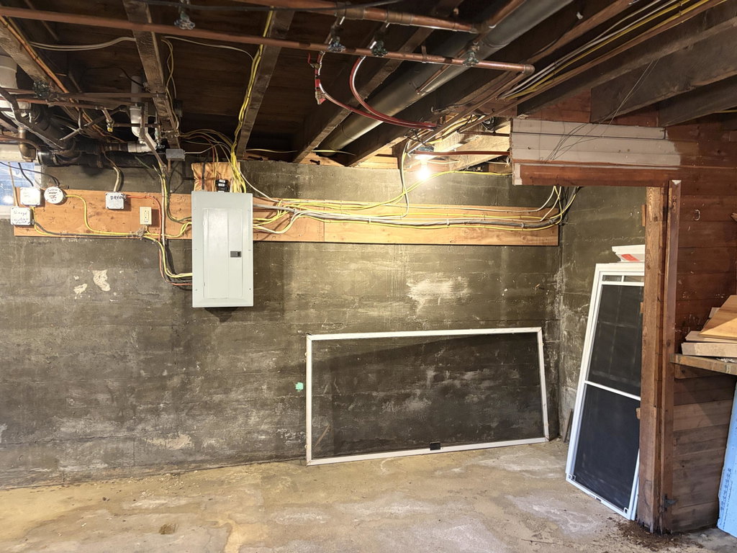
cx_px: 368
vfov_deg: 53.1
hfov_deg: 67.3
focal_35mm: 26
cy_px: 276
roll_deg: -0.7
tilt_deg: -2.2
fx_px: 554
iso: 500
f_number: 1.6
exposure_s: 1/40
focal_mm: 5.96
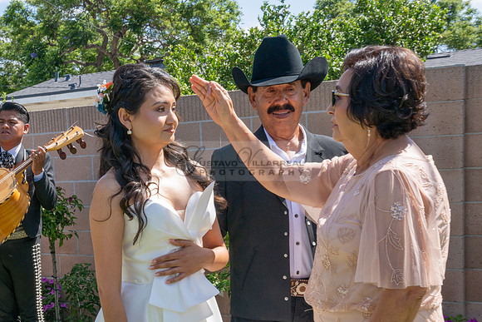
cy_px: 244
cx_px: 116
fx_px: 773
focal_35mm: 58
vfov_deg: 23.3
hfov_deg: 33.9
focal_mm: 38
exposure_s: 1/160
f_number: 16
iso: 200
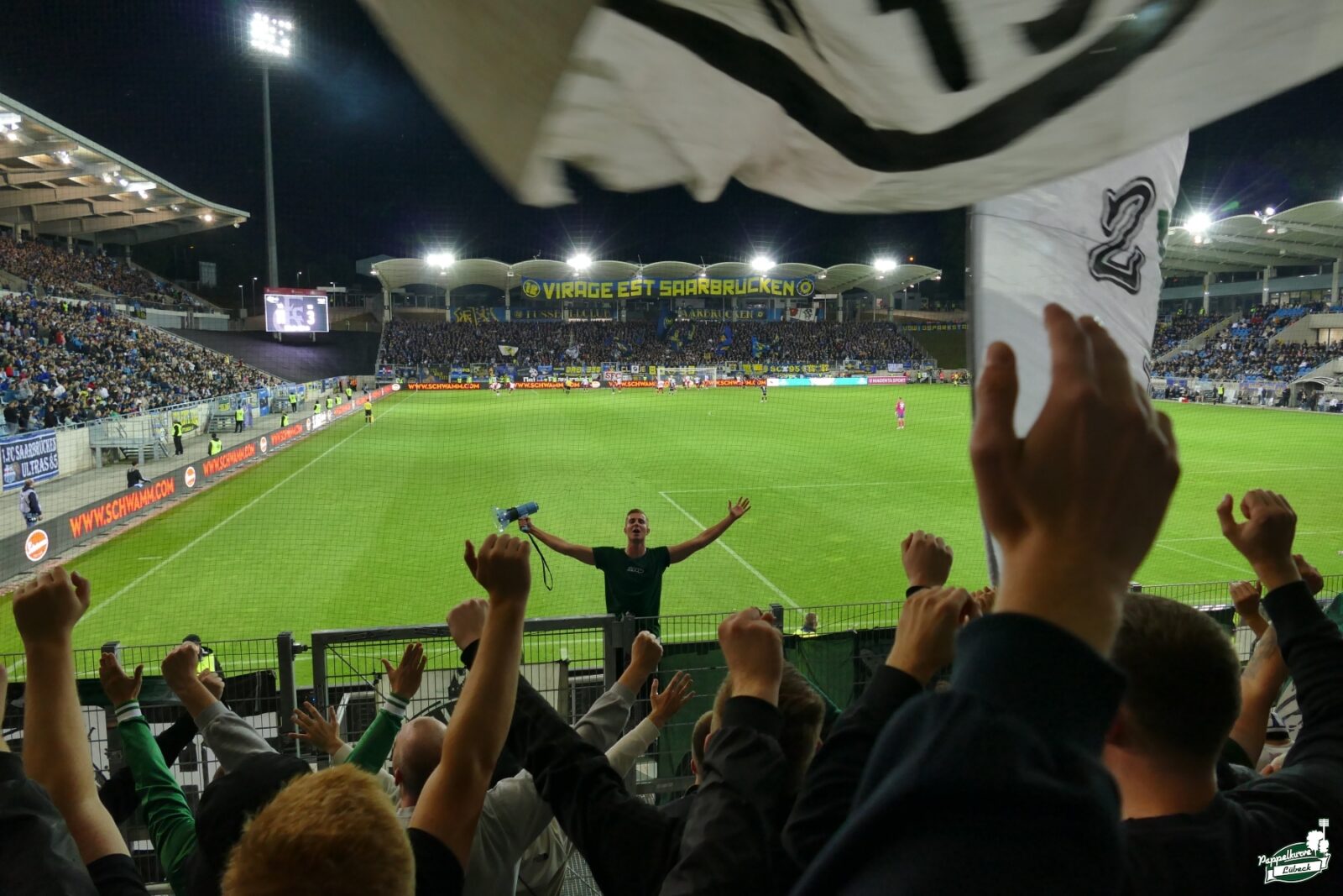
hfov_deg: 71.5
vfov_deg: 51.3
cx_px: 672
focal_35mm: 25
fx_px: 933
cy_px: 448
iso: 400
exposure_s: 1/125
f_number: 2.8
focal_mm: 9.12
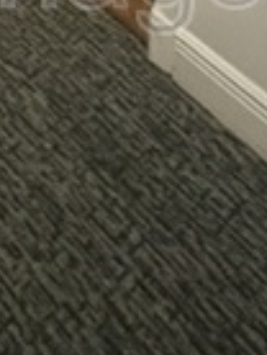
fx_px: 830
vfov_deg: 14.4
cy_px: -520
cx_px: -67
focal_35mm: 81
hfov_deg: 17.3
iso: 1000
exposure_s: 1/60
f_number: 2.2
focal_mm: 2.22
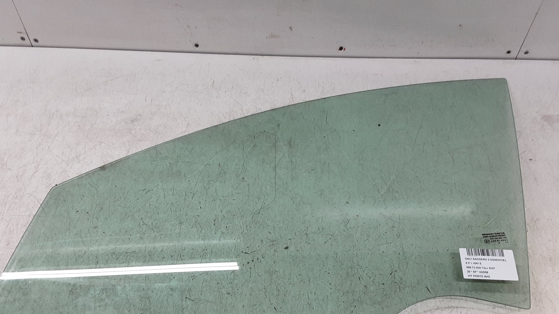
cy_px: 217
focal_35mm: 33
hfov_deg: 59.5
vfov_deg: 35.2
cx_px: 277
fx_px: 489
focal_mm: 2.91
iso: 80
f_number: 1.9
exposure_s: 1/50
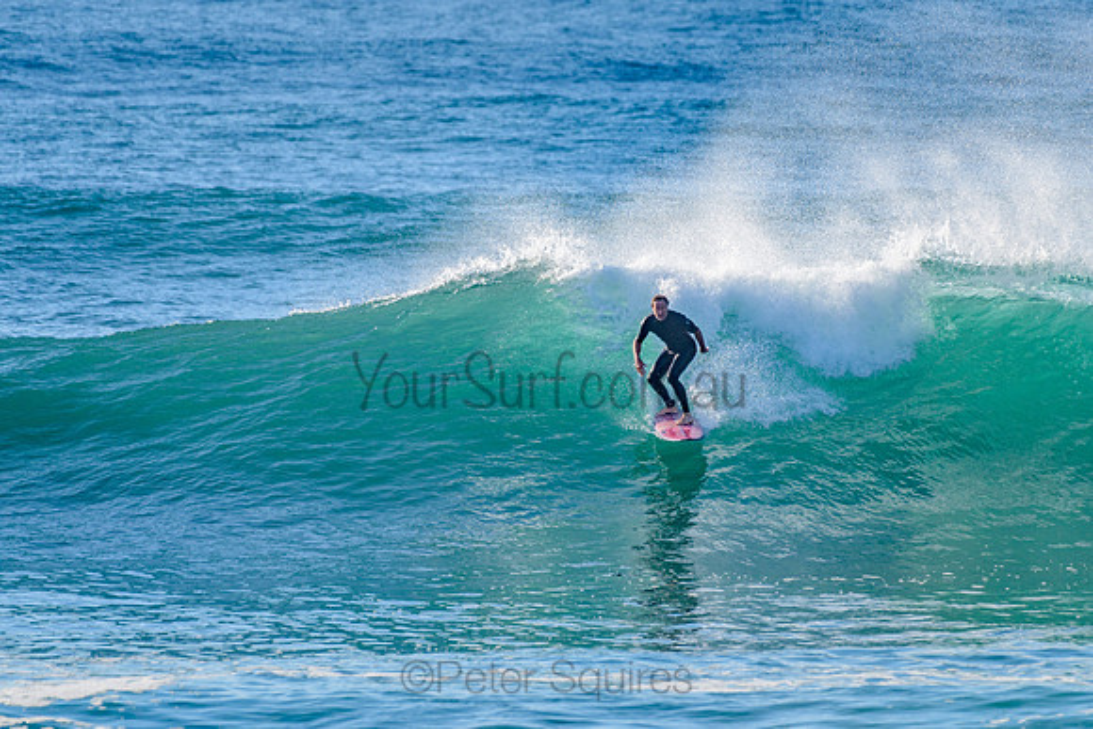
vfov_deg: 2.2
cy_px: 354
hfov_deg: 3.4
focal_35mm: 613
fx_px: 18621
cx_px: 578
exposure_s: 1/2000
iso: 250
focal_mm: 500
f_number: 5.6
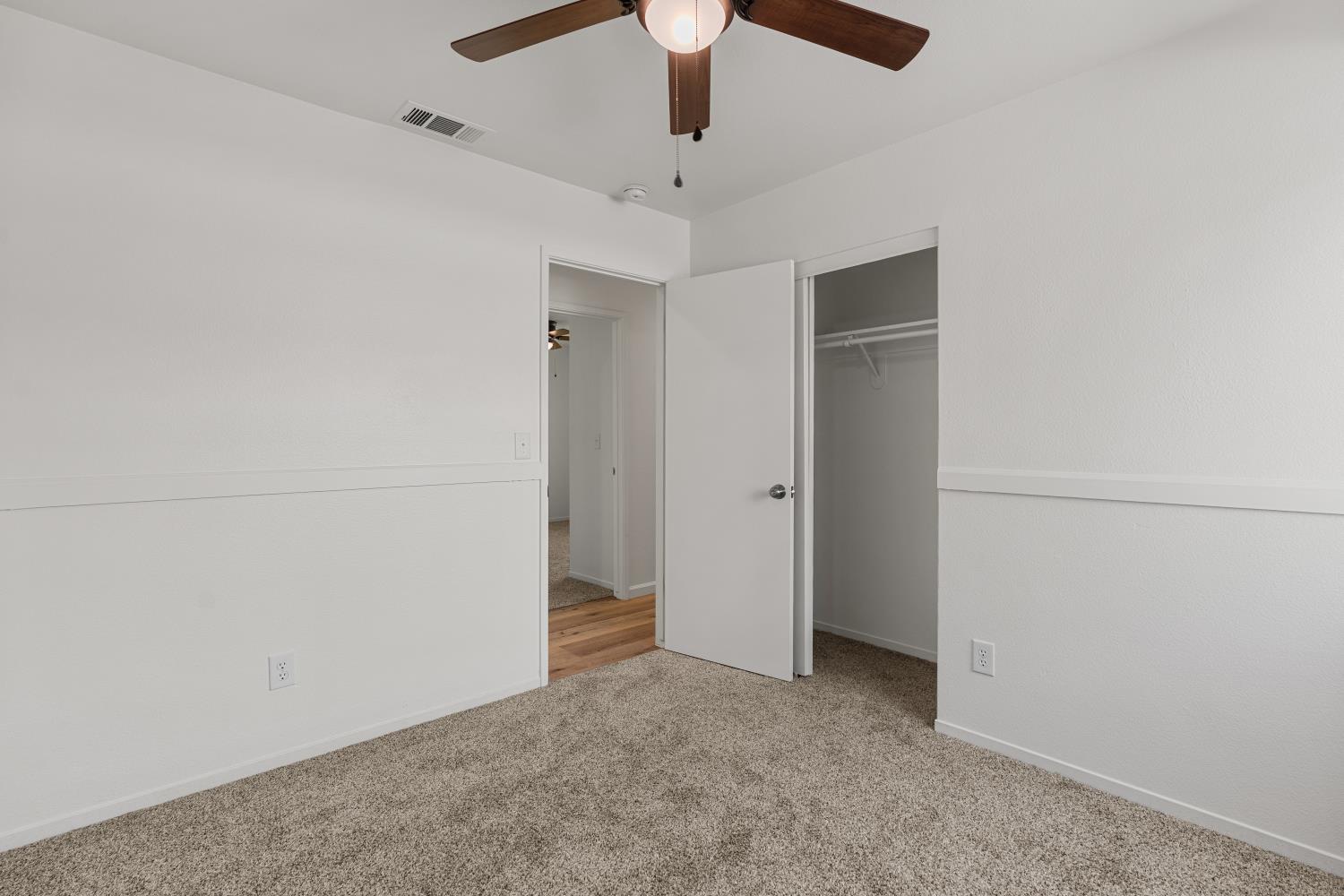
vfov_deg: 73.7
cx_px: 672
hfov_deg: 96.7
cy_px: 448
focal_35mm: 16
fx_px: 597
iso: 500
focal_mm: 16
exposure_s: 1/15
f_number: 6.3
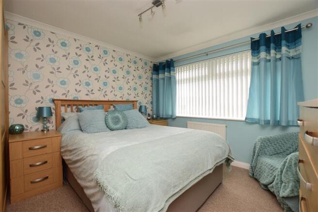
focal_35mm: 15
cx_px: 159
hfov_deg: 100.4
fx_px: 132
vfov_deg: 77.3
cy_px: 106
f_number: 5.6
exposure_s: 1/25
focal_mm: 10
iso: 400
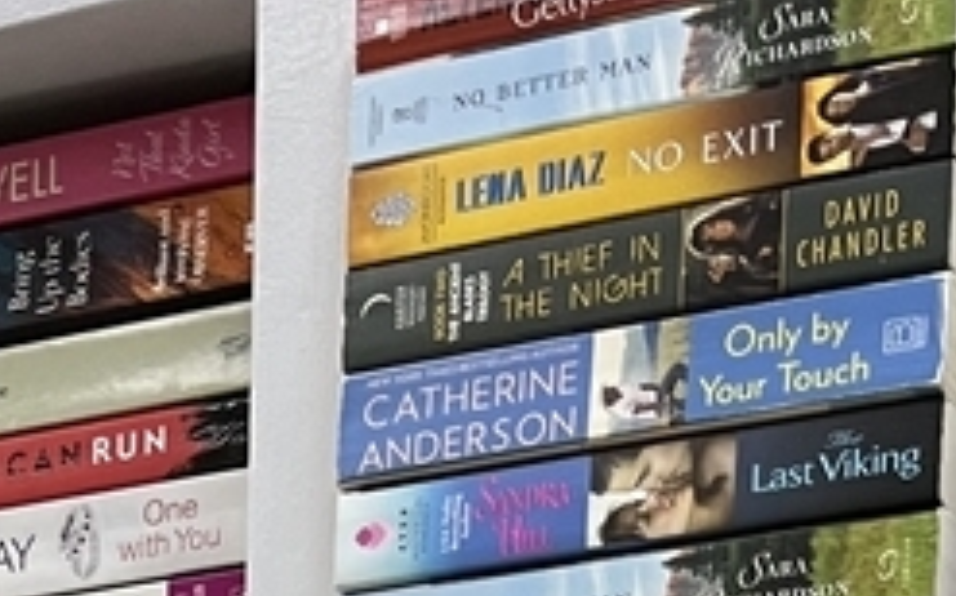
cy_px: 2156
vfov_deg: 7.6
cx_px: -298
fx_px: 3489
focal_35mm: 134
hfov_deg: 14.9
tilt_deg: -9.2
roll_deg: +0.7
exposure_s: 1/60
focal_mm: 5.1
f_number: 1.6
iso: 80
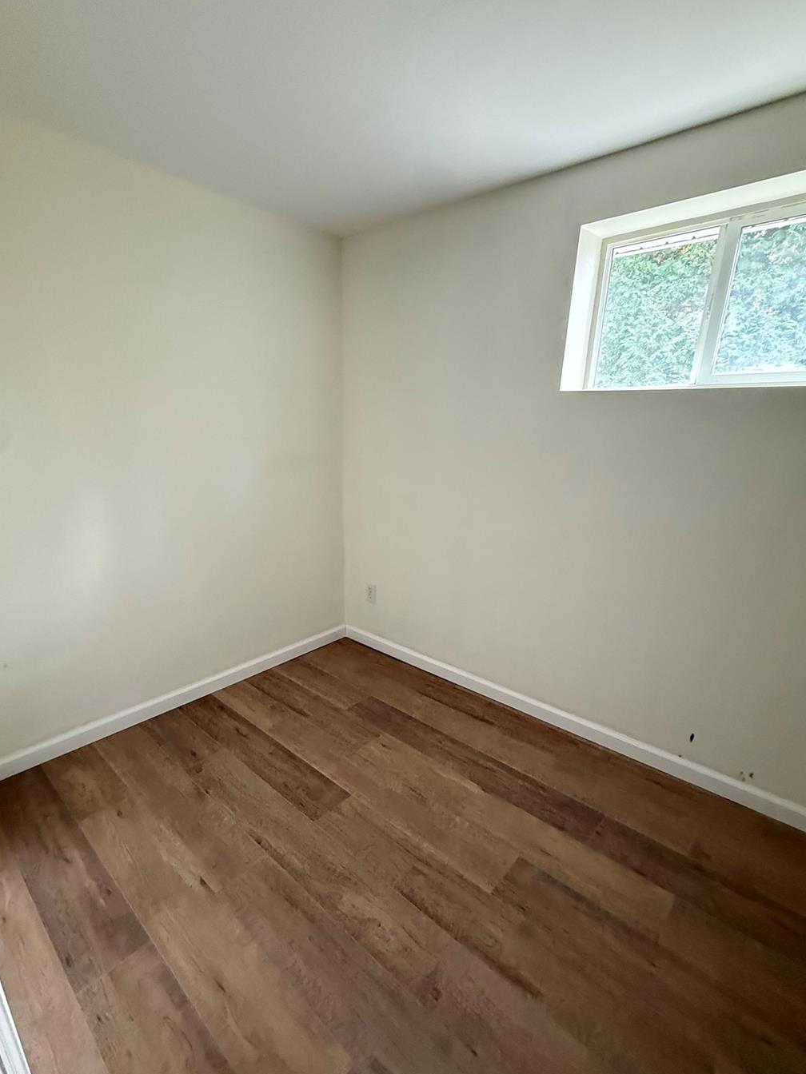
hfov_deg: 78.1
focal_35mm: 16
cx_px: 384
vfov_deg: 94.2
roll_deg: -1.5
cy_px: 594
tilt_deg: -18.6
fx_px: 497
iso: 800
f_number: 2.2
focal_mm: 2.22
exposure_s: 1/60
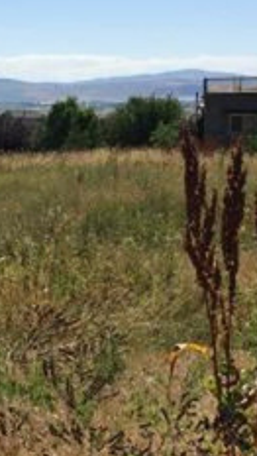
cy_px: 336
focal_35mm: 87
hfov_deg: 13.9
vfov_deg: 24.2
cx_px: 53
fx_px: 1051
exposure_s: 1/3049
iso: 32
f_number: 2.2
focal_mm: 4.15
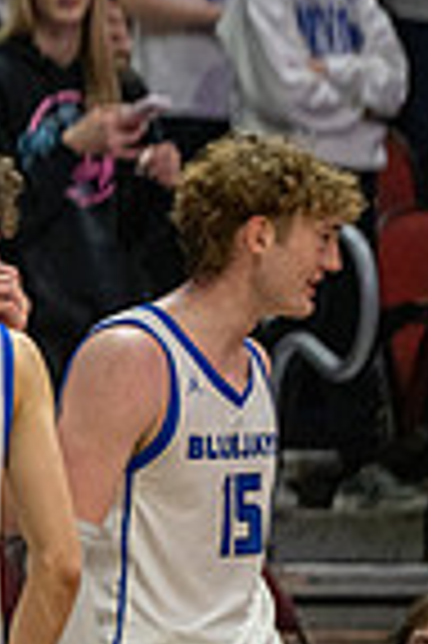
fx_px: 11637
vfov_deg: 3.2
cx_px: -829
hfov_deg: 2.1
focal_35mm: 651
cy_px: 439
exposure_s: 1/1000
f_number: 2.8
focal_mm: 160
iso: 2500
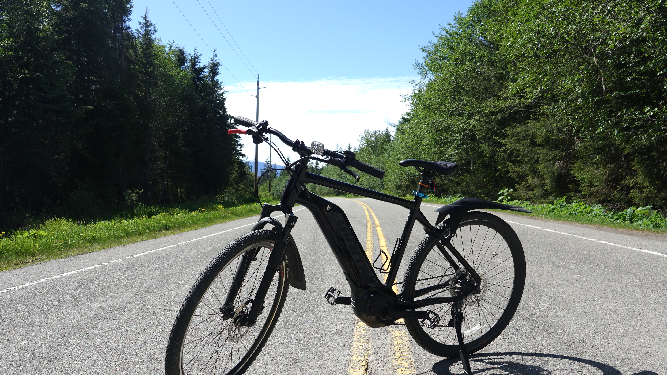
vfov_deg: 35.6
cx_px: 332
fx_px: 584
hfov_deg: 59.5
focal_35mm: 33
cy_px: 212
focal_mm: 11.51
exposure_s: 1/400
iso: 64
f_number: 4
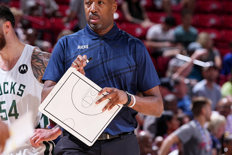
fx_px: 2507
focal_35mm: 389
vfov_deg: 3.5
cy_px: 72
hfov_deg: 5.3
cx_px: 89
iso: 160
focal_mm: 200
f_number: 4.5
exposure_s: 1/400
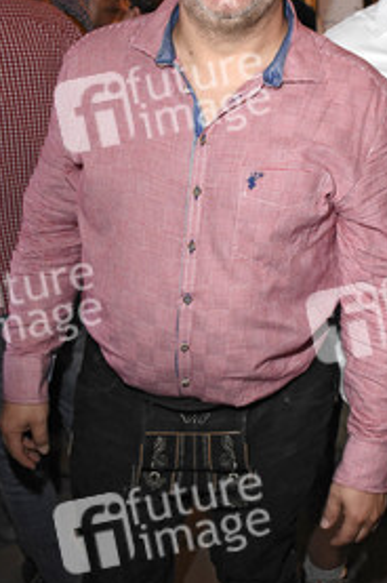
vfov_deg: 49.0
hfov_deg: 34.1
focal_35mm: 39
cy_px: 208
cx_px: 223
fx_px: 630
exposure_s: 1/60
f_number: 6.3
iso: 3200
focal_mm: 18
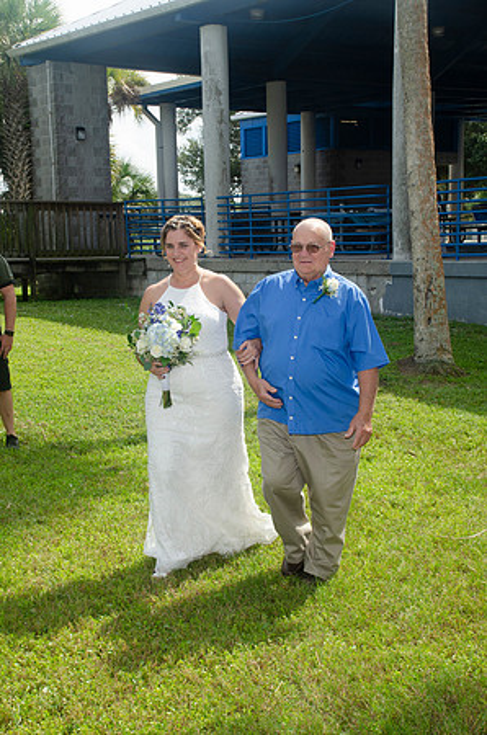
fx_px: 1070
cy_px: 368
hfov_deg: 25.6
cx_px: 244
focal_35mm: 52
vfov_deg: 37.9
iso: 100
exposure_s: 1/160
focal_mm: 35
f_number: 9
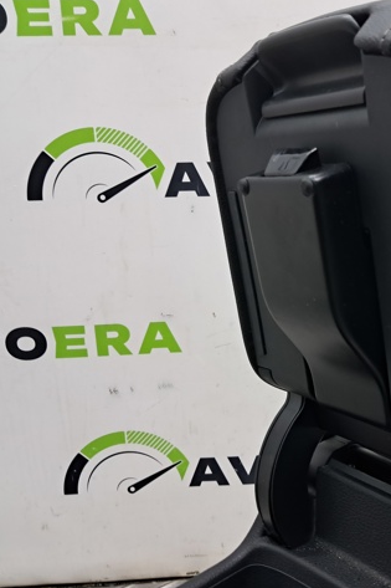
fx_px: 619
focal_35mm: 38
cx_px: 374
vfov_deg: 50.7
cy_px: 295
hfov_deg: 32.7
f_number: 1.8
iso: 125
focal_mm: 4
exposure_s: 1/50
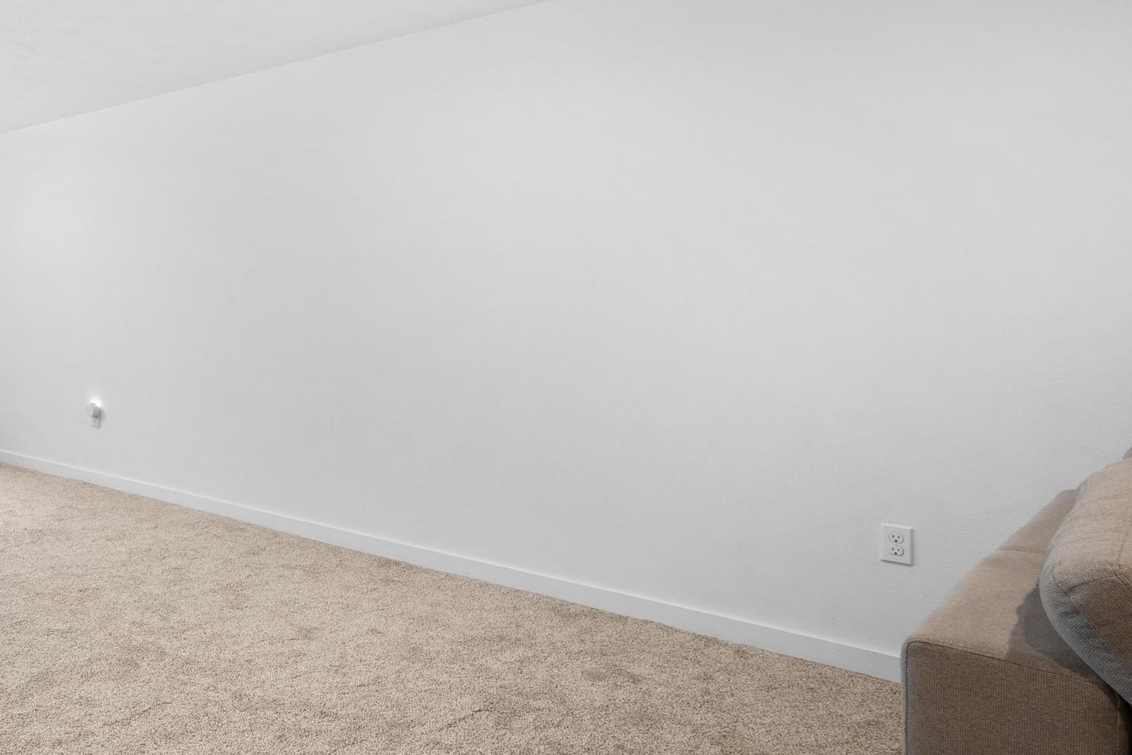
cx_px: -7
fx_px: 912
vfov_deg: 44.6
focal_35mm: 29
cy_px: 285
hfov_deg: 50.9
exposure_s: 1
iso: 100
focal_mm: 14
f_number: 8
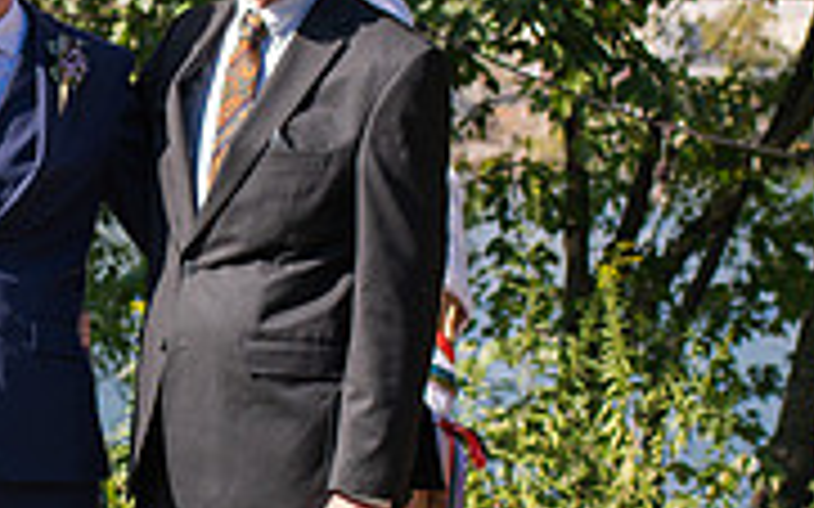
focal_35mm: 133
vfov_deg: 9.8
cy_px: 324
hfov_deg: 15.3
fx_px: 2950
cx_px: -60
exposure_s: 1/2000
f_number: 3.2
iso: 320
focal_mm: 35
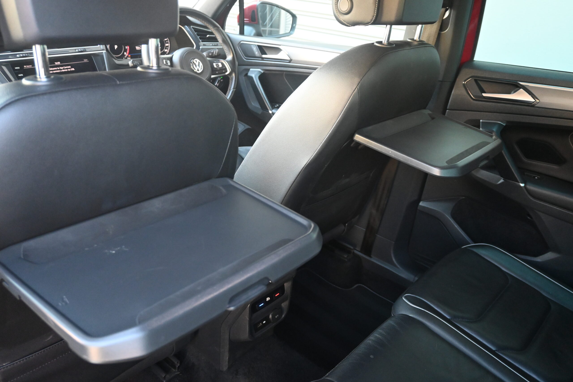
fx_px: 477
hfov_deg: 61.9
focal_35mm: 30
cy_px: 191
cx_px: 286
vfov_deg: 43.6
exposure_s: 1/125
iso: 3200
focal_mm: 20
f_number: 3.8
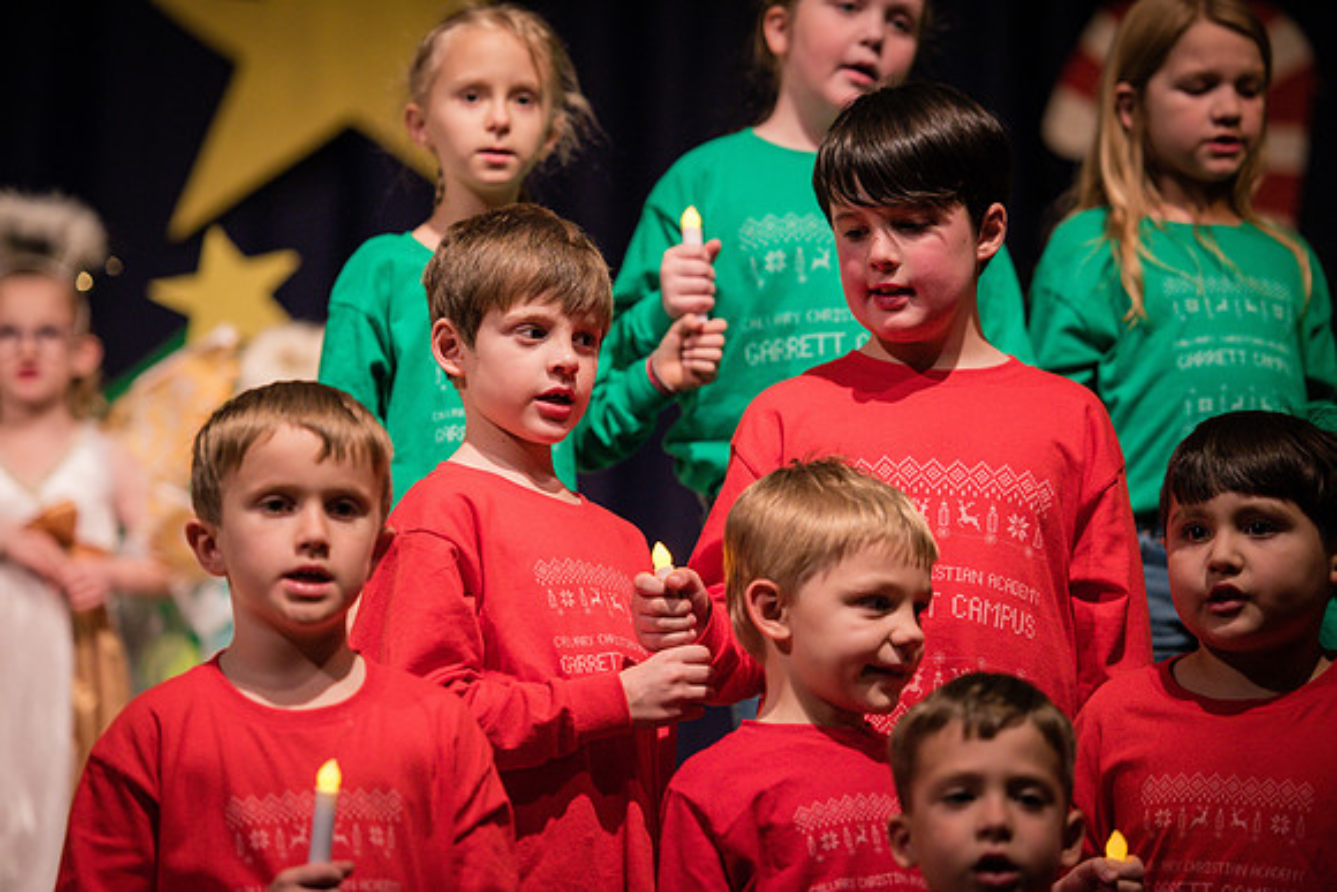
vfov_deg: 9.2
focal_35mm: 150
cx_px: 668
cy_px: 446
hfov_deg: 13.7
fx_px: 5572
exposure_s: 1/125
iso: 1600
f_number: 2.8
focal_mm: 150
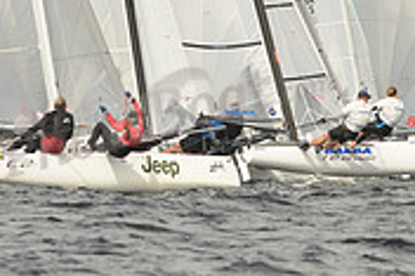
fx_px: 7601
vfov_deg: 2.1
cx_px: 457
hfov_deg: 3.1
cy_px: -39
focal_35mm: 660
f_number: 5
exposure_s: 1/1000
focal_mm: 200
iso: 250
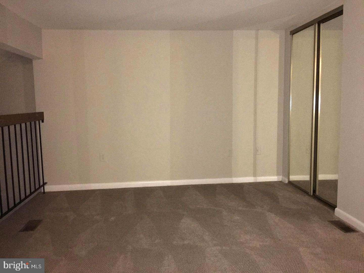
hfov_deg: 61.7
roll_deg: +0.6
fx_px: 305
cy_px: 136
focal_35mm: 29
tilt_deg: -6.1
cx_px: 182
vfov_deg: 48.2
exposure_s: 1/16
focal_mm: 4.15
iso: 320
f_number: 2.2
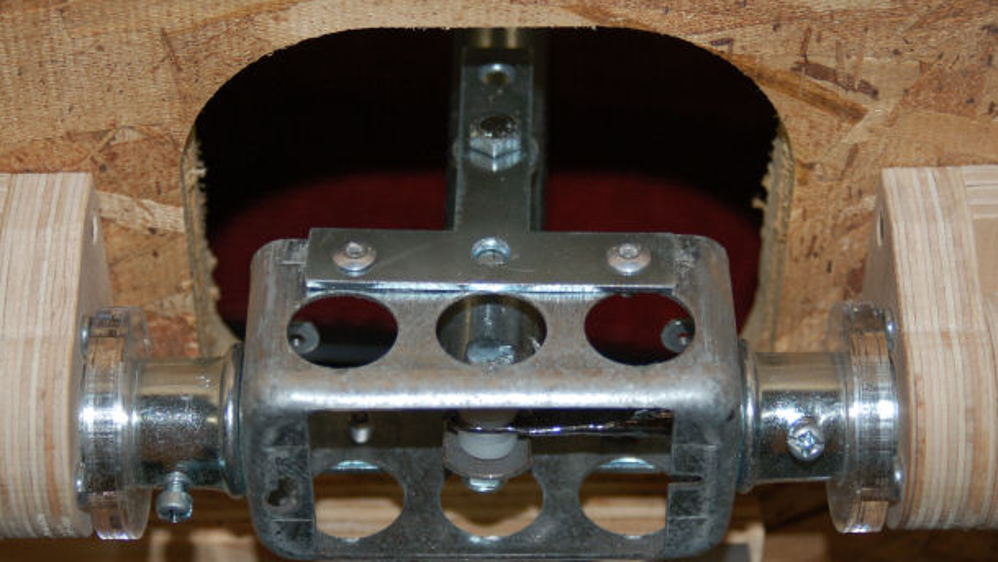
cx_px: 508
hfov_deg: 21.6
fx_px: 2621
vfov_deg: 12.2
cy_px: 269
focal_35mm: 99
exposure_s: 1/60
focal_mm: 60
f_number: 4.8
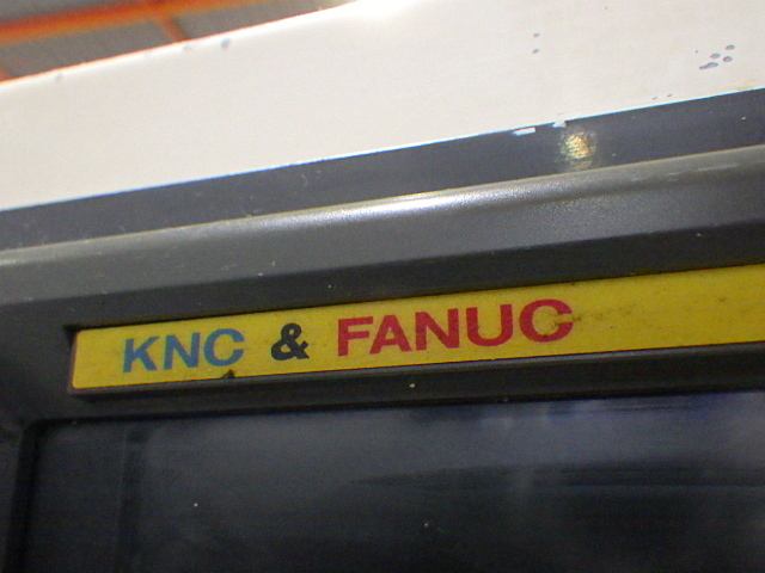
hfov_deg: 54.0
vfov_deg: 41.8
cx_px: 382
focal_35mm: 34
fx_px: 751
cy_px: 286
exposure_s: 1/40
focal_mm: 6.1
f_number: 3.8
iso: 1600
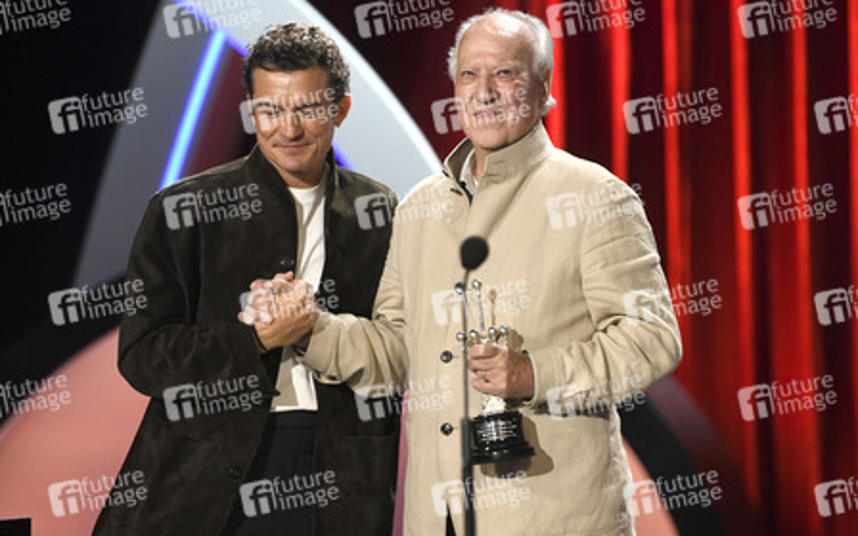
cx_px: 430
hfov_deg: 10.2
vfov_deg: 6.4
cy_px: 255
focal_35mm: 205
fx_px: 4794
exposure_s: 1/320
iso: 2500
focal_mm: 200
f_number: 4
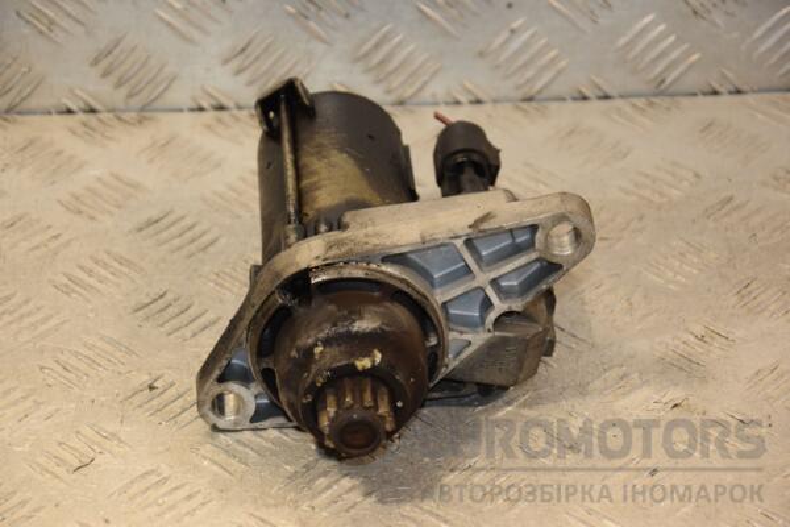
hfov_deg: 17.1
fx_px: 2633
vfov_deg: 11.4
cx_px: 395
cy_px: 264
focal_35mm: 120
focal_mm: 80
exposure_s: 1/160
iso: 800
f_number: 5.3
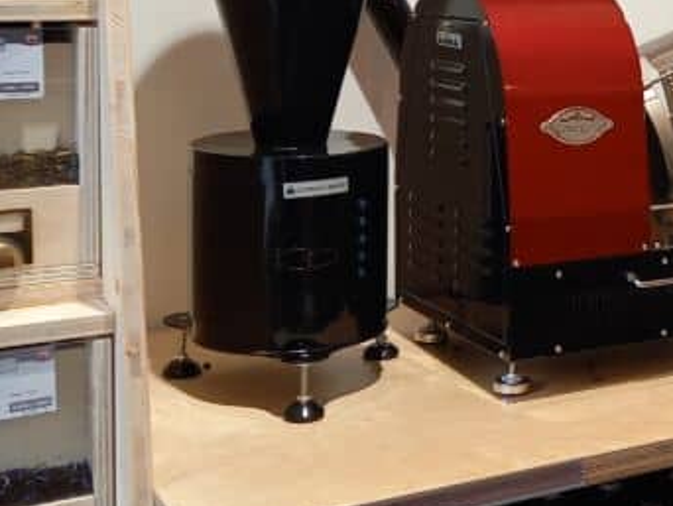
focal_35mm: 73
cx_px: 762
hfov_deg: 24.6
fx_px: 1420
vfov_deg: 20.0
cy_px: 104
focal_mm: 4.6
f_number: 2
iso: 100
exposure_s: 1/50
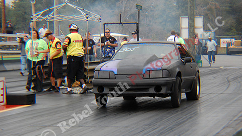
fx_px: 665
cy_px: 80
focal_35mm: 104
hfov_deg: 20.6
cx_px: 138
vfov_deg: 11.7
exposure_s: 1/500
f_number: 5.6
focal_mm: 55
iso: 560
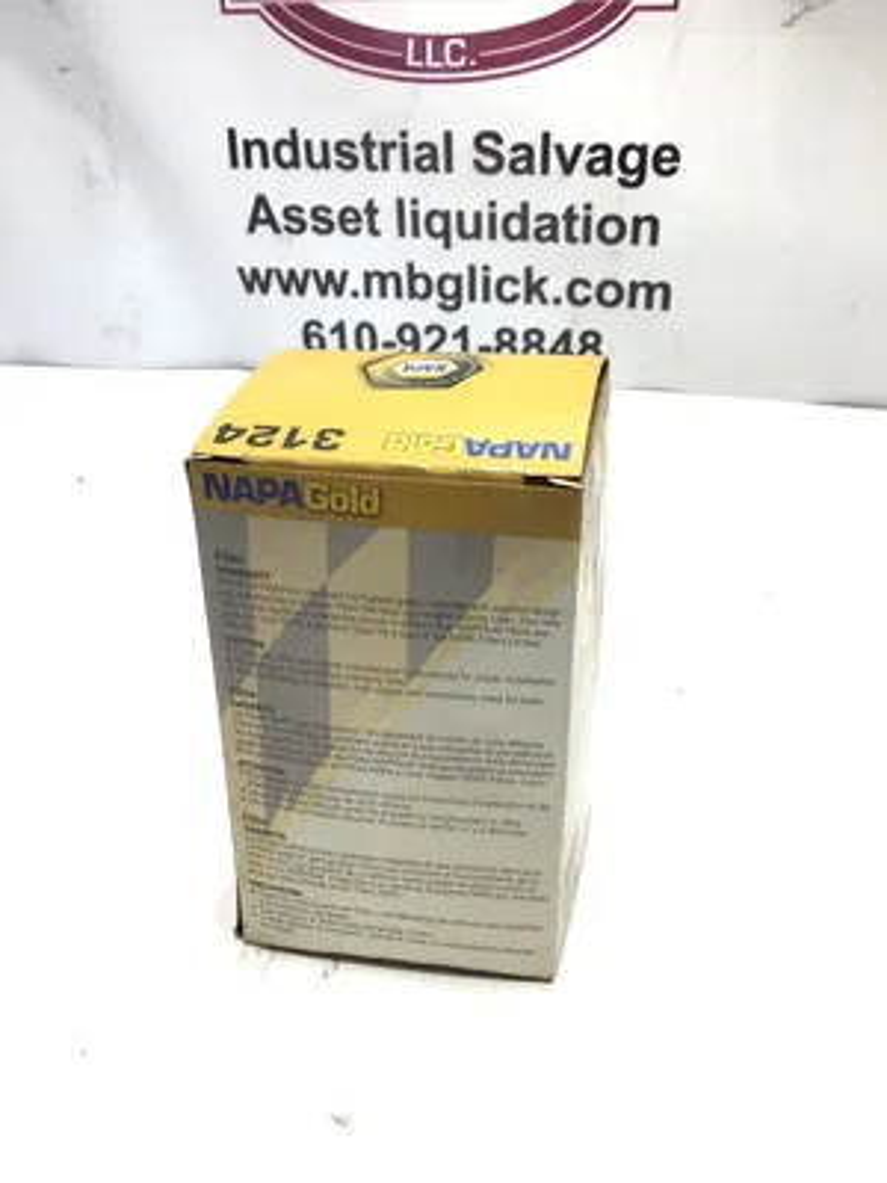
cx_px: 444
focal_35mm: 31
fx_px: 1059
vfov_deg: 58.4
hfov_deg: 45.4
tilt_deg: -27.8
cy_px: 592
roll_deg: +0.4
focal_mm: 3.3
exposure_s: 1/60
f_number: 2.4
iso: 25
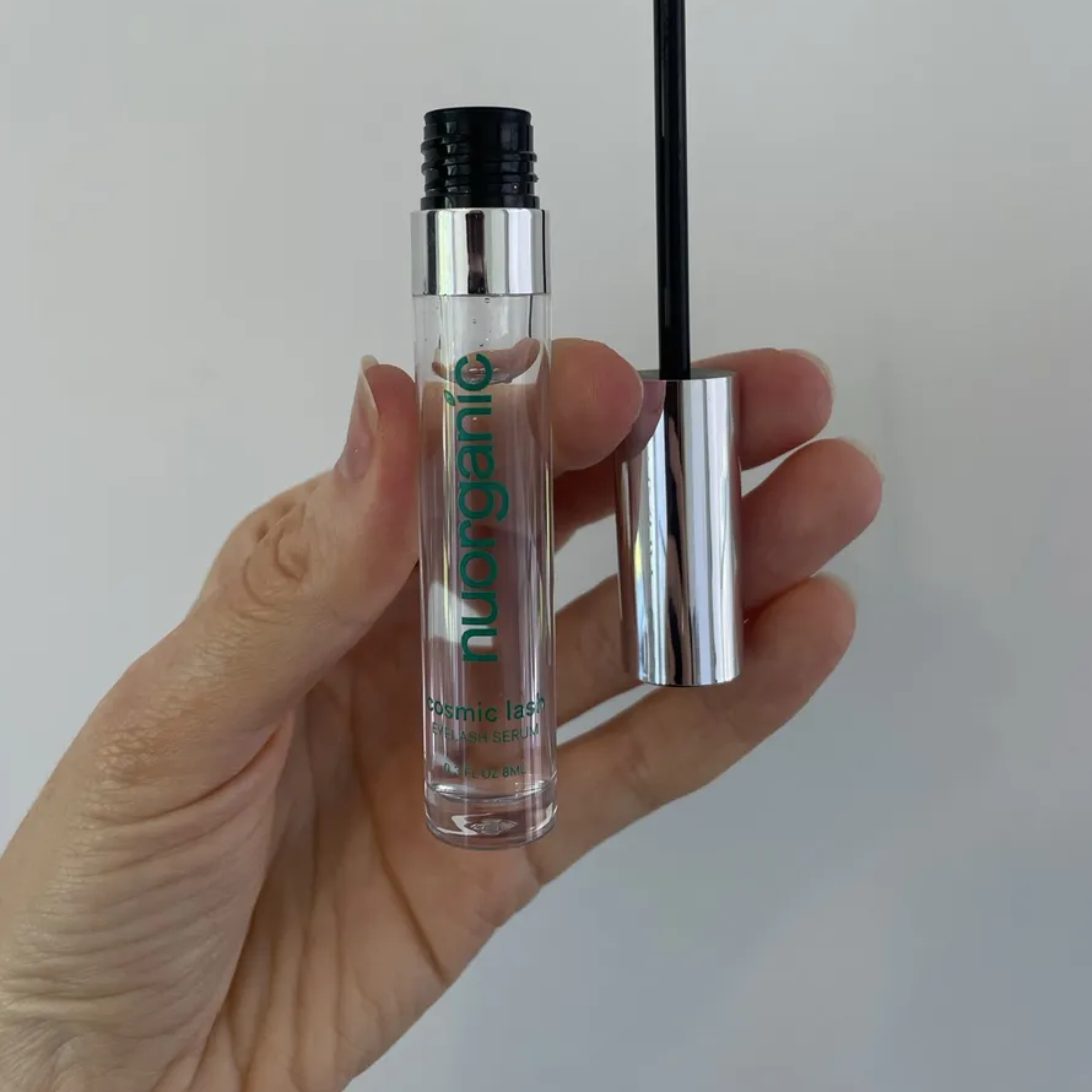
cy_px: 368
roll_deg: +2.1
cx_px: 542
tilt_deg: -21.6
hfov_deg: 52.5
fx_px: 1106
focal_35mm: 31
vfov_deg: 51.6
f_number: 1.6
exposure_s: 1/121
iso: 80
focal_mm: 4.2
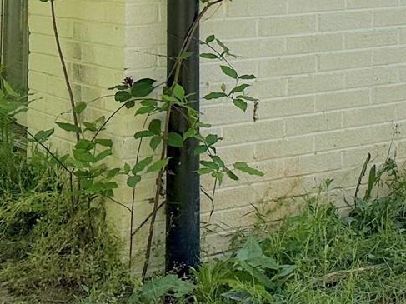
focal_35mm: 101
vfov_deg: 13.8
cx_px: 788
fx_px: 1184
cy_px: -151
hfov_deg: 15.8
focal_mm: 6.86
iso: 80
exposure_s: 1/2353
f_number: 1.78
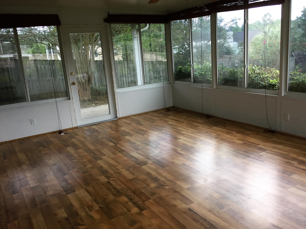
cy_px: 114
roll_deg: +4.3
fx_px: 265
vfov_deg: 46.8
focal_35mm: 30
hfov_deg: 60.0
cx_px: 154
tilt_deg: -13.2
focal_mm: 4.15
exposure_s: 1/30
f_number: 2.2
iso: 40
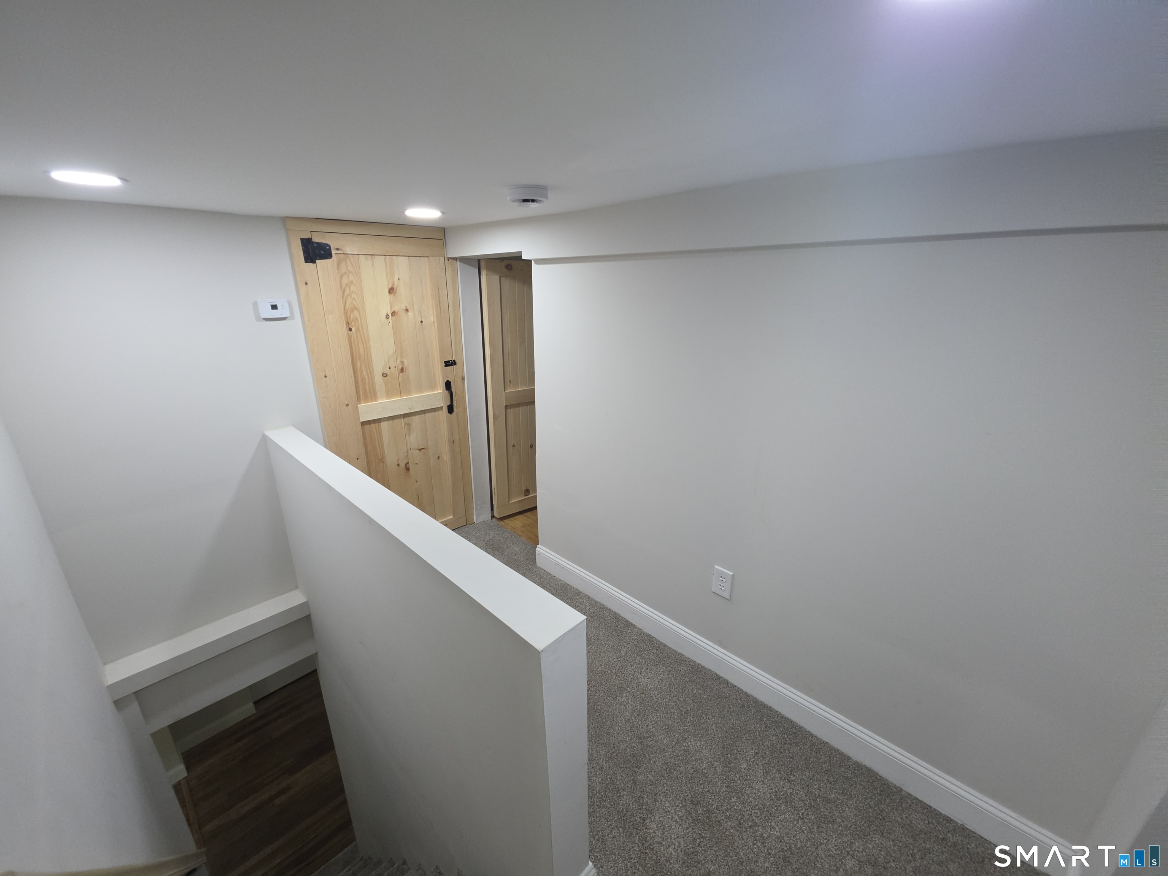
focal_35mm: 13
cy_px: 438
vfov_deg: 89.9
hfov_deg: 106.2
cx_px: 584
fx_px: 439
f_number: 1.9
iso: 250
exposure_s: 1/120
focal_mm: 2.2
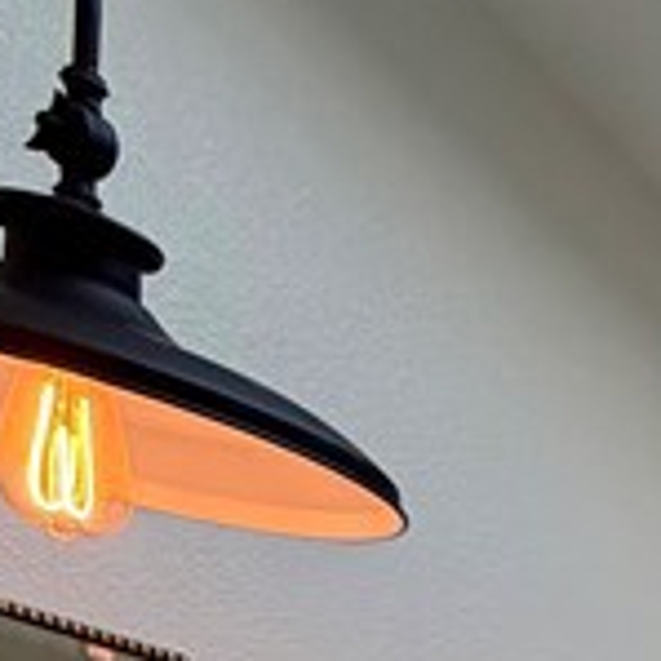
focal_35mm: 85
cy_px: 1389
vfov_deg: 15.5
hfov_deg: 14.2
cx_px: 1566
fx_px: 1836
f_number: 2.2
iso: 100
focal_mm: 2.22
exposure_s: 1/120
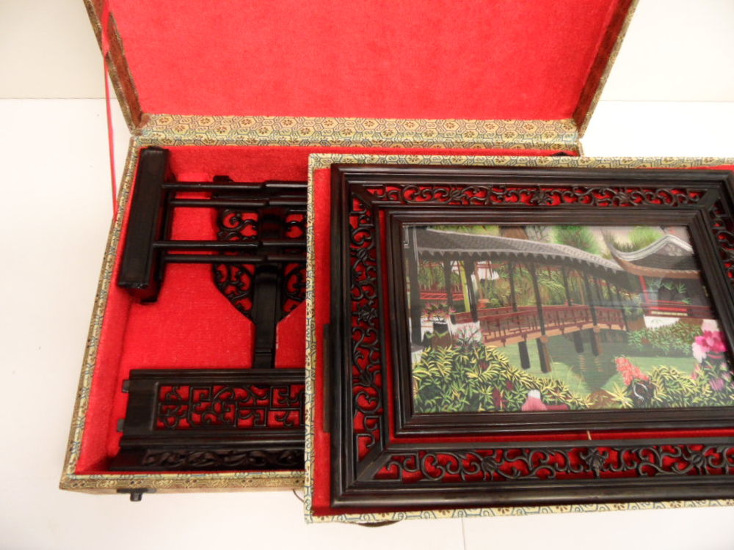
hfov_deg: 71.6
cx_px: 367
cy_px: 275
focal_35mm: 24
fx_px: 509
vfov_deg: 56.8
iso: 200
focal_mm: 3.9
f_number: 3.2
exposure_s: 1/30
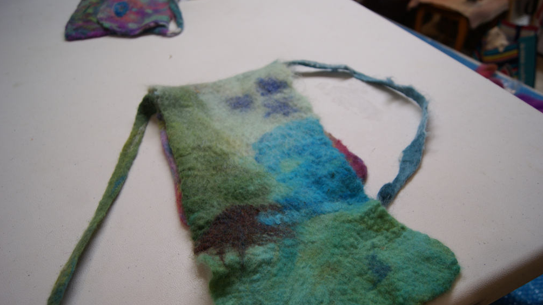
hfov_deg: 61.0
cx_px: 271
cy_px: 183
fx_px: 461
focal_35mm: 32
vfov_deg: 36.5
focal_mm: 20
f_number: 3.5
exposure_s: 1/30
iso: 200
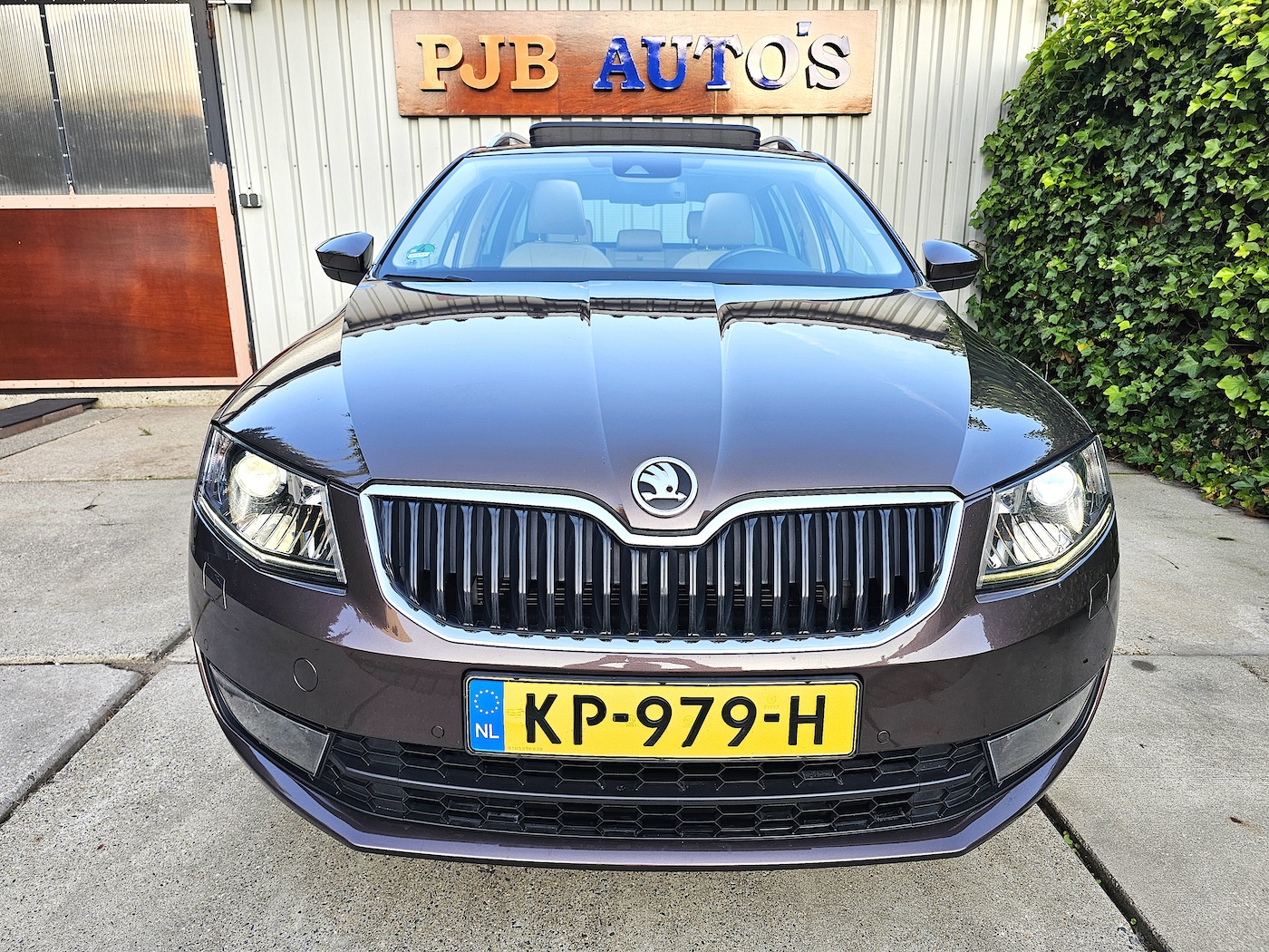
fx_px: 843
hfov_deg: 73.9
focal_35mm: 23
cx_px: 634
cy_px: 476
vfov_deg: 58.9
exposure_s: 1/180
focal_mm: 6.3
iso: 50
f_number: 1.7
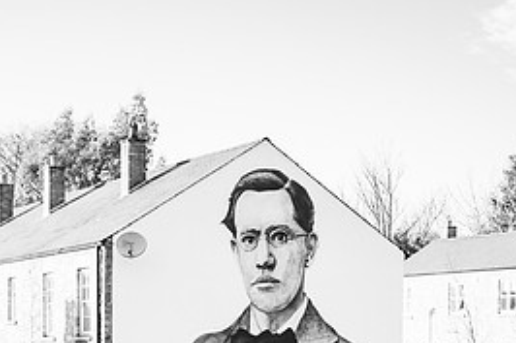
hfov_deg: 22.6
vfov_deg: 14.7
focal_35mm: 90
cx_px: 188
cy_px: 410
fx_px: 1289
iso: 200
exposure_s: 1/250
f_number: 4.5
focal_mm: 16
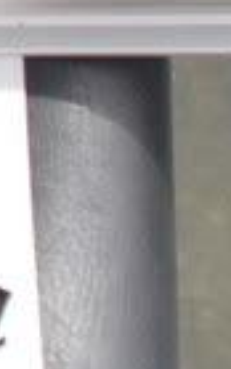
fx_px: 2274
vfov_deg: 8.9
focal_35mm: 226
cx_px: -568
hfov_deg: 5.3
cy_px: -289
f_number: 2.8
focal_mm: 6.1
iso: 100
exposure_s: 1/400
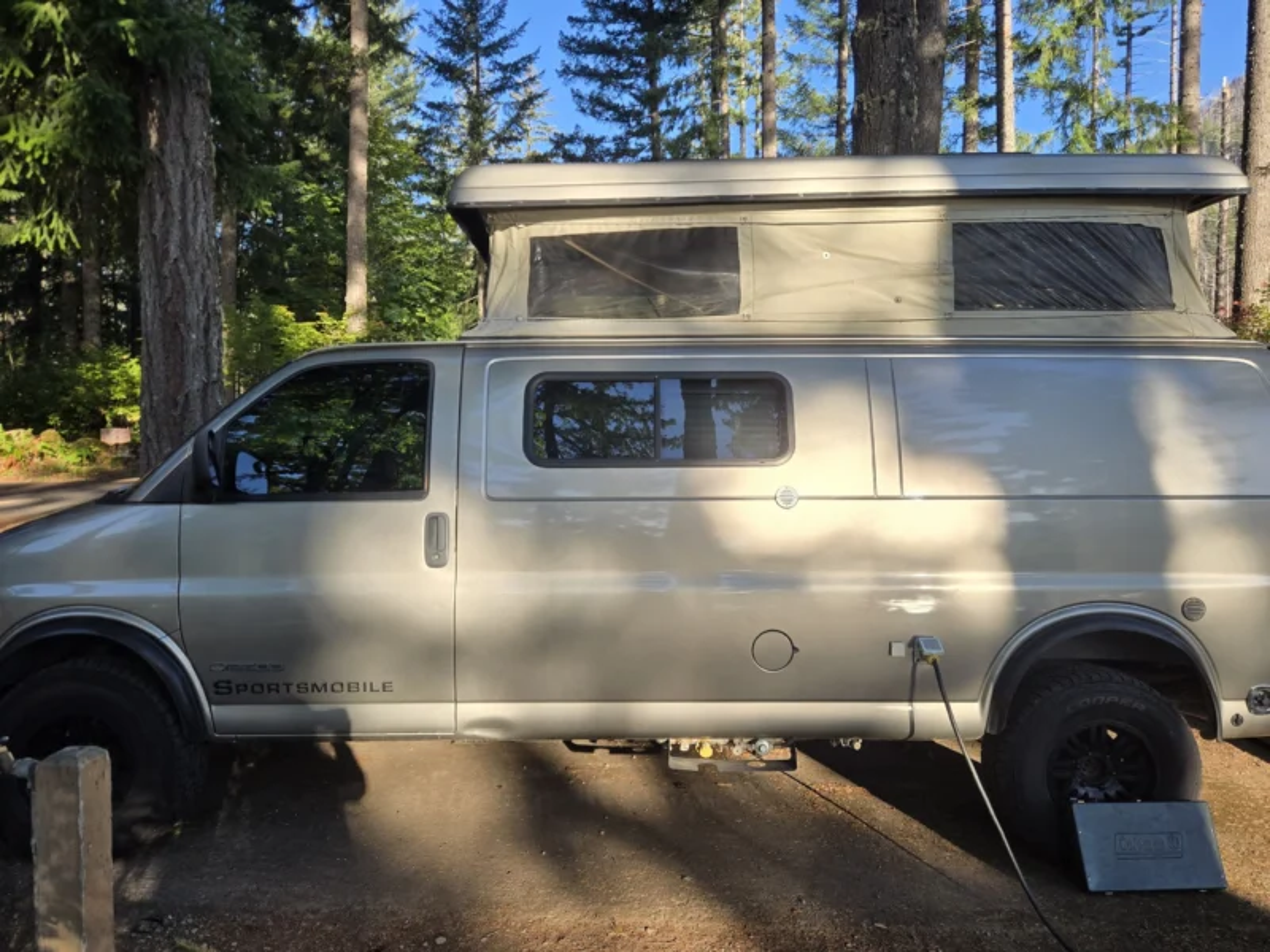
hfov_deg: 73.9
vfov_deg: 58.9
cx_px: 635
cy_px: 476
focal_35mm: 23
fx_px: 844
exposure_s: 1/885
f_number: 1.8
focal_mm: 5.4
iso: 25
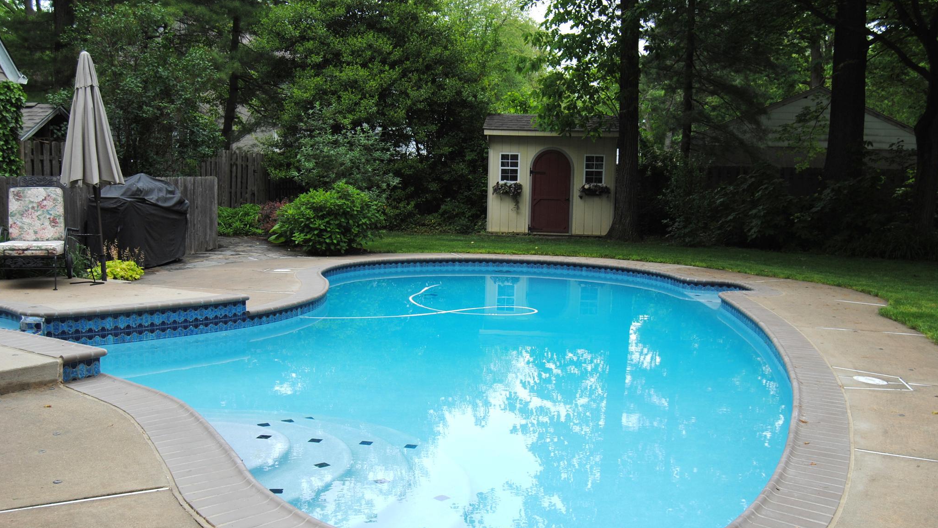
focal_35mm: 38
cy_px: 316
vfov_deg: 31.1
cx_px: 470
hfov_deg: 52.8
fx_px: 945
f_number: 6.3
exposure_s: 1/200
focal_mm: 24
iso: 100
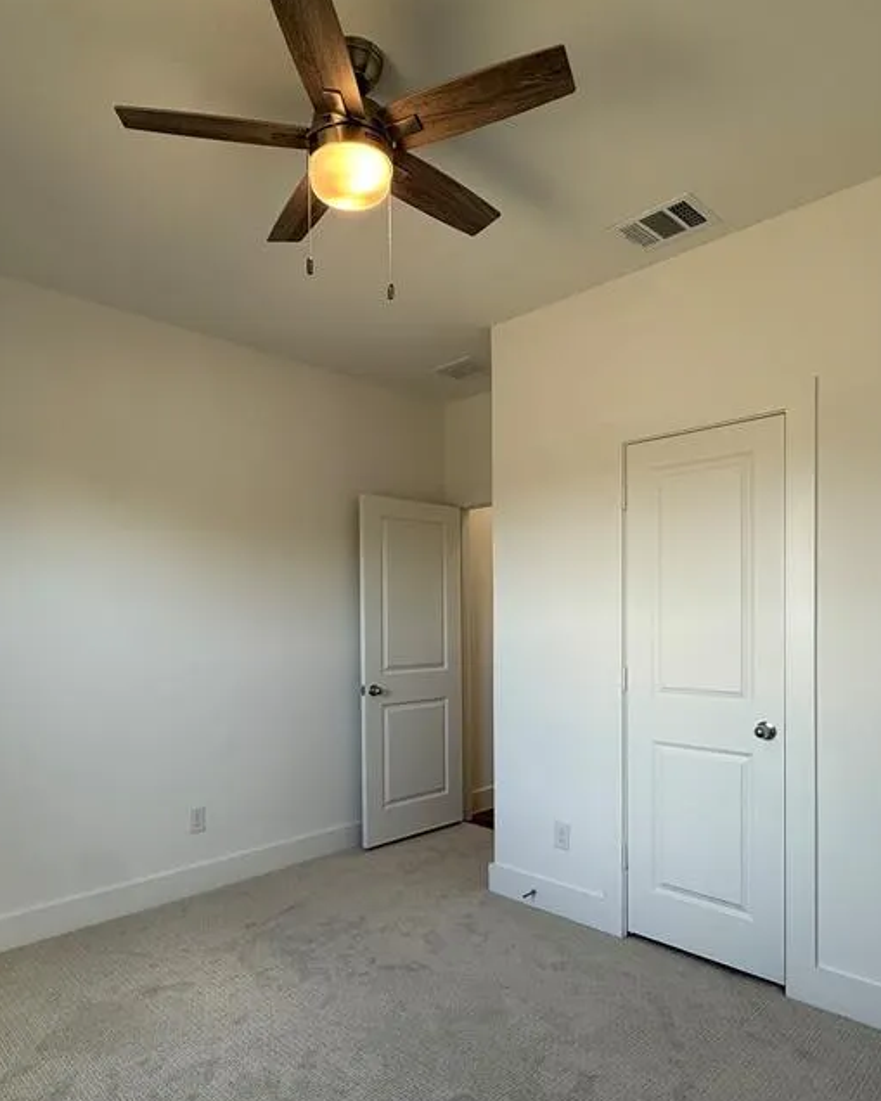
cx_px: 407
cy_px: 627
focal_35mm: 22
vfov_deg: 74.6
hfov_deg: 63.1
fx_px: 717
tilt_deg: -1.1
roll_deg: +0.2
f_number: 2.2
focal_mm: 2.22
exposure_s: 1/120
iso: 80
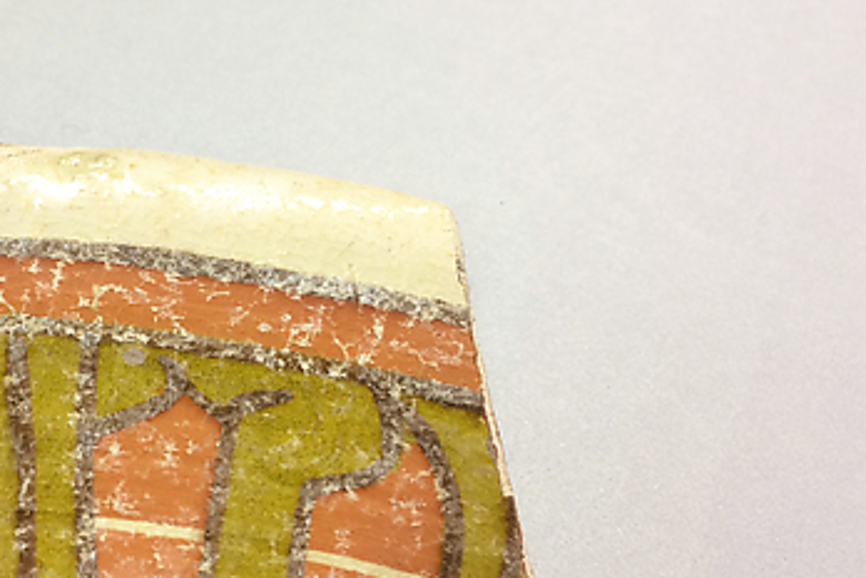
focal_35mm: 52
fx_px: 1251
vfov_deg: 25.9
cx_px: 169
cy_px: 369
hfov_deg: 36.8
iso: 50
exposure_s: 1/30
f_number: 2.2
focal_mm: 4.15
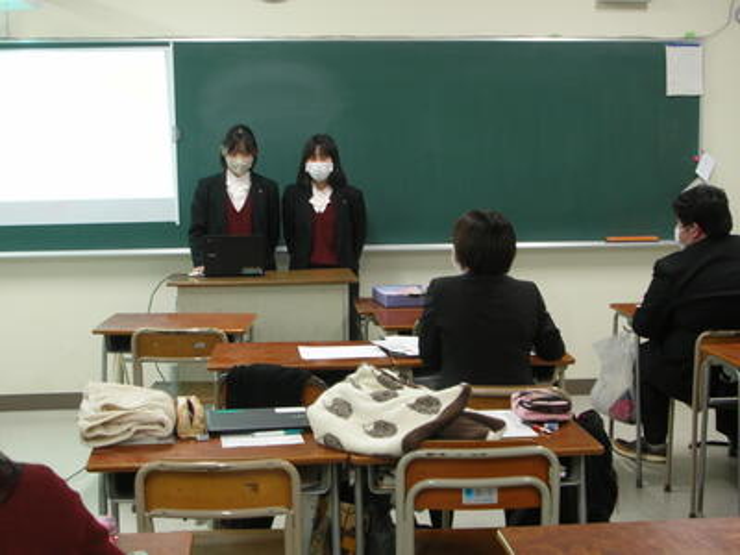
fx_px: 1154
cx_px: 370
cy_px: 278
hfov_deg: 35.5
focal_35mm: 54
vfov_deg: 27.0
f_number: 3.4
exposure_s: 1/7.2
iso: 50
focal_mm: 9.1
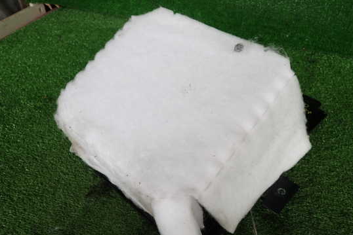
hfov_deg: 63.6
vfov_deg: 45.0
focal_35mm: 29
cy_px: 125
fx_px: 284
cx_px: 181
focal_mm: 4.5
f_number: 2
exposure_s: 1/200
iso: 100
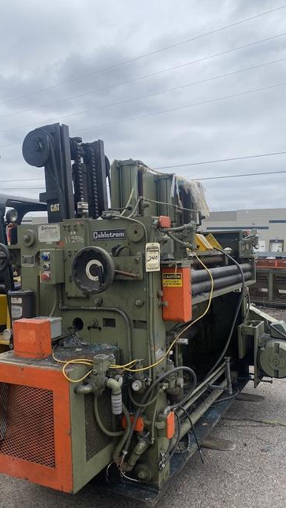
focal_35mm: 29
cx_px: 142
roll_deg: -3.3
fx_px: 391
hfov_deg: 40.2
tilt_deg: -0.3
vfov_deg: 66.1
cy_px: 258
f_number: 1.8
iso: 32
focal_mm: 4.25
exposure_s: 1/4808
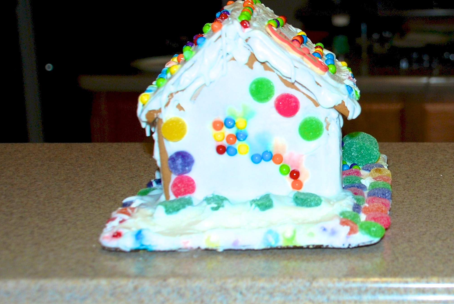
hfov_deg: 24.3
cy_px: 114
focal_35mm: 81
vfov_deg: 16.9
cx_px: 407
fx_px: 1023
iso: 200
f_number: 4
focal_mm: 28
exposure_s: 1/60
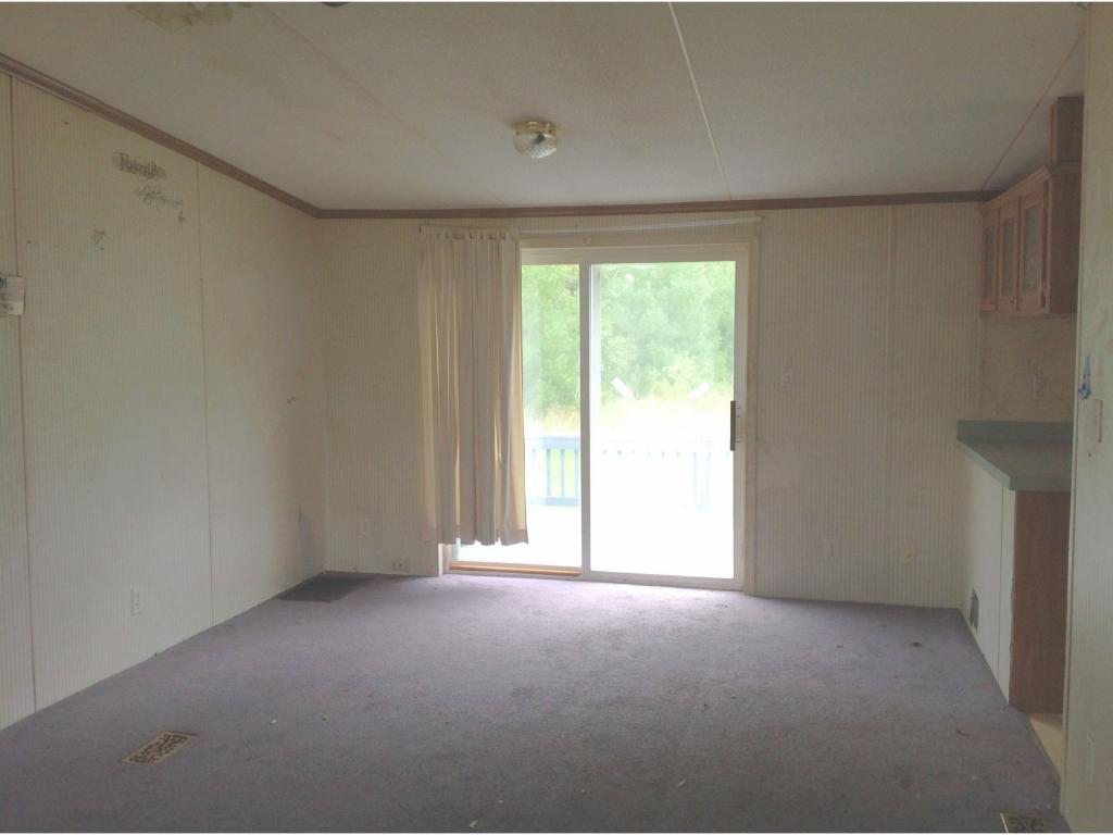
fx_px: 1125
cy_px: 418
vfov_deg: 40.7
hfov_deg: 52.6
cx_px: 556
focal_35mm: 35
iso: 100
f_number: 2.4
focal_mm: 4.28
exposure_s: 1/120
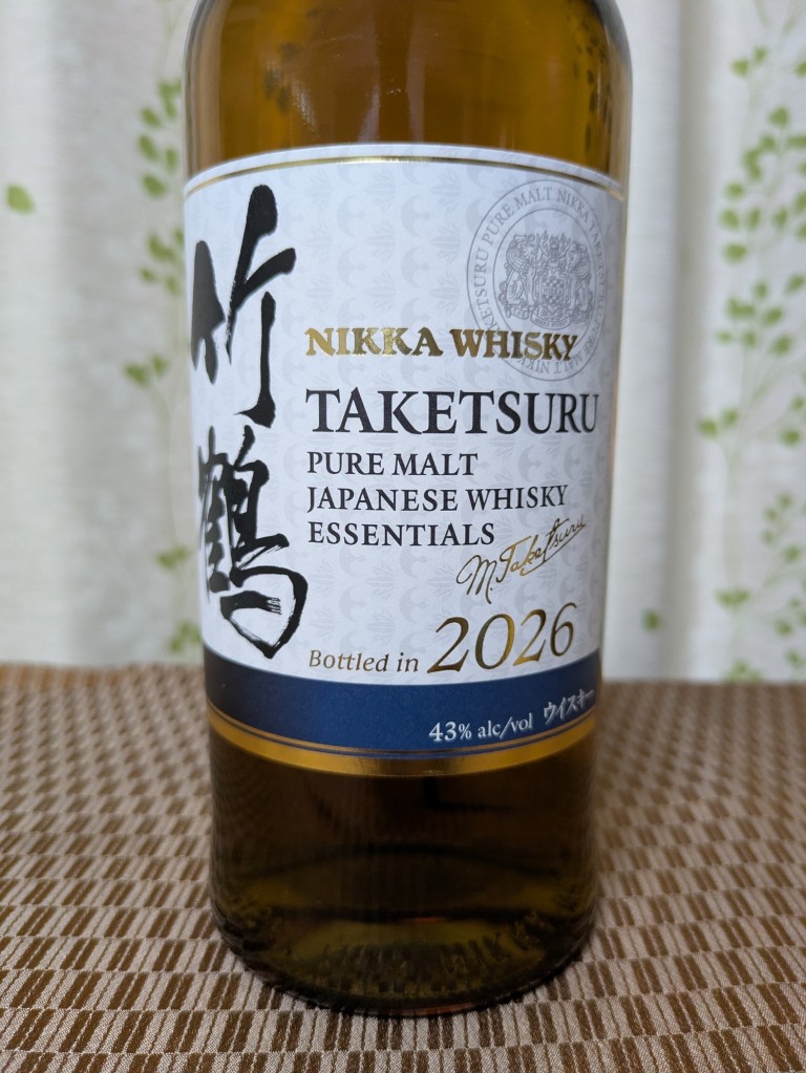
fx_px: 776
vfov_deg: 69.4
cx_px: 403
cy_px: 536
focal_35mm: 25
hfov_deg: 54.9
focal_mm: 5.43
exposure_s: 1/40
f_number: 1.89
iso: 529
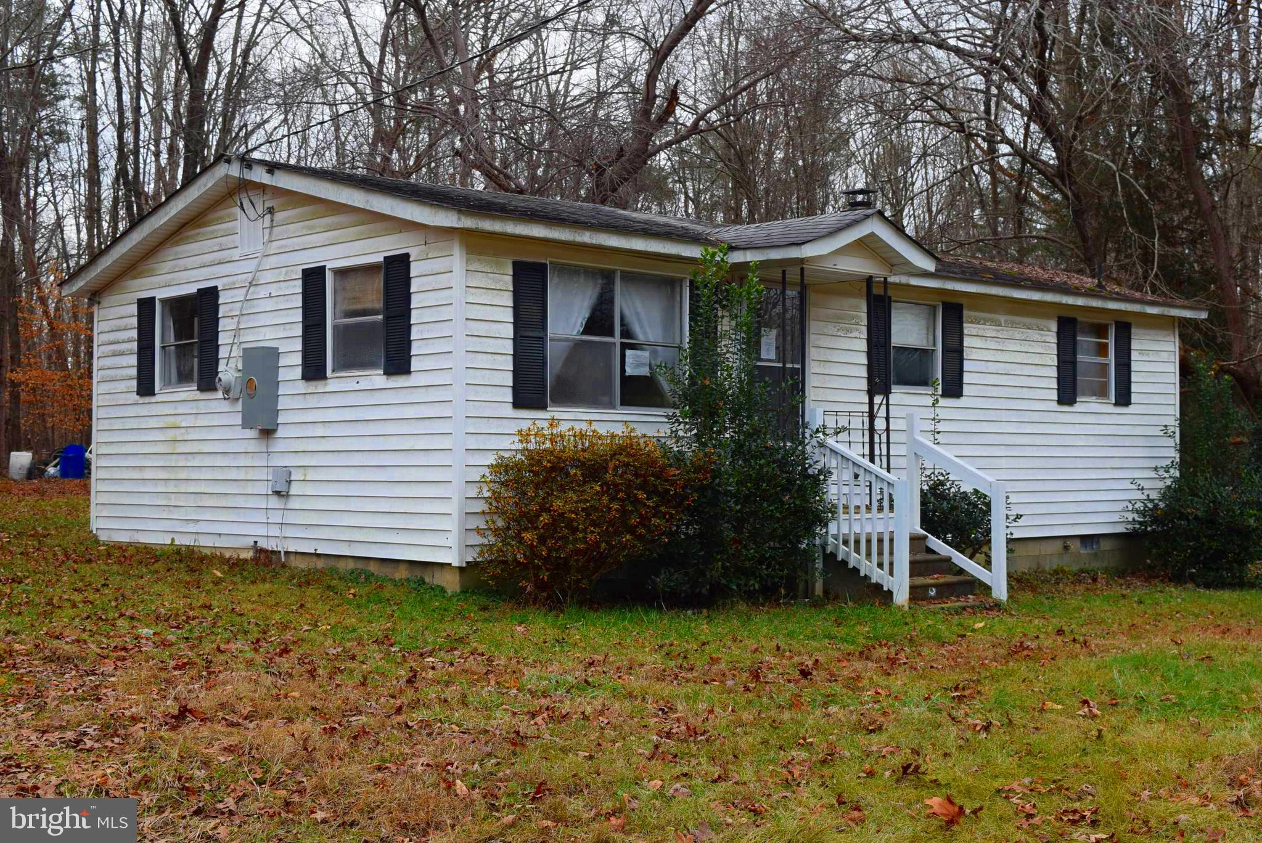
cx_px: 631
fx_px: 1789
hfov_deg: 38.9
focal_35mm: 51
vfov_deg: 26.5
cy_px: 422
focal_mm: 34
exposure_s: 1/250
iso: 320
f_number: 8
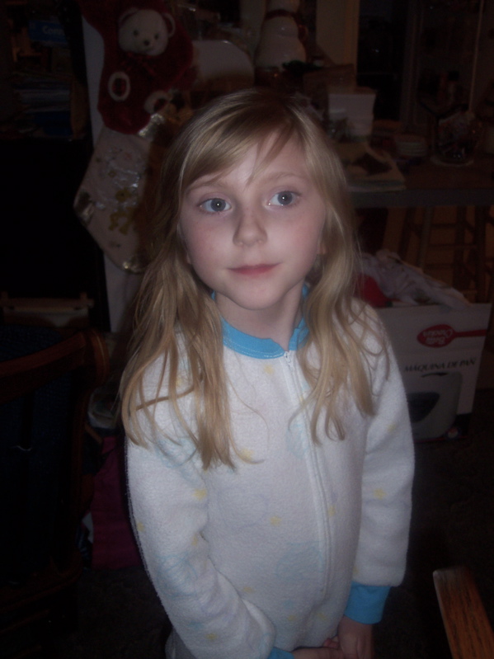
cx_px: 247
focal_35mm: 38
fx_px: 723
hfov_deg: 37.7
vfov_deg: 49.0
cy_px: 330
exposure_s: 1/30
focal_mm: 8
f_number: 2.8
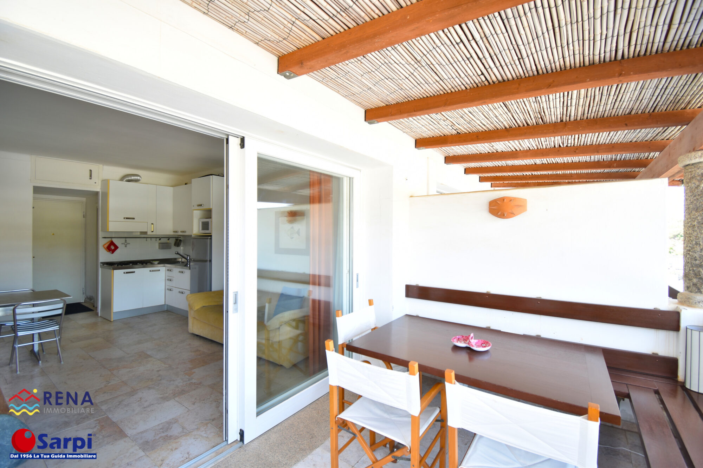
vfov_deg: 77.3
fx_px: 293
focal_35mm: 15
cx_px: 352
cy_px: 234
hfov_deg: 100.4
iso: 100
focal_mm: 10
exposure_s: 1/20
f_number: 4.5
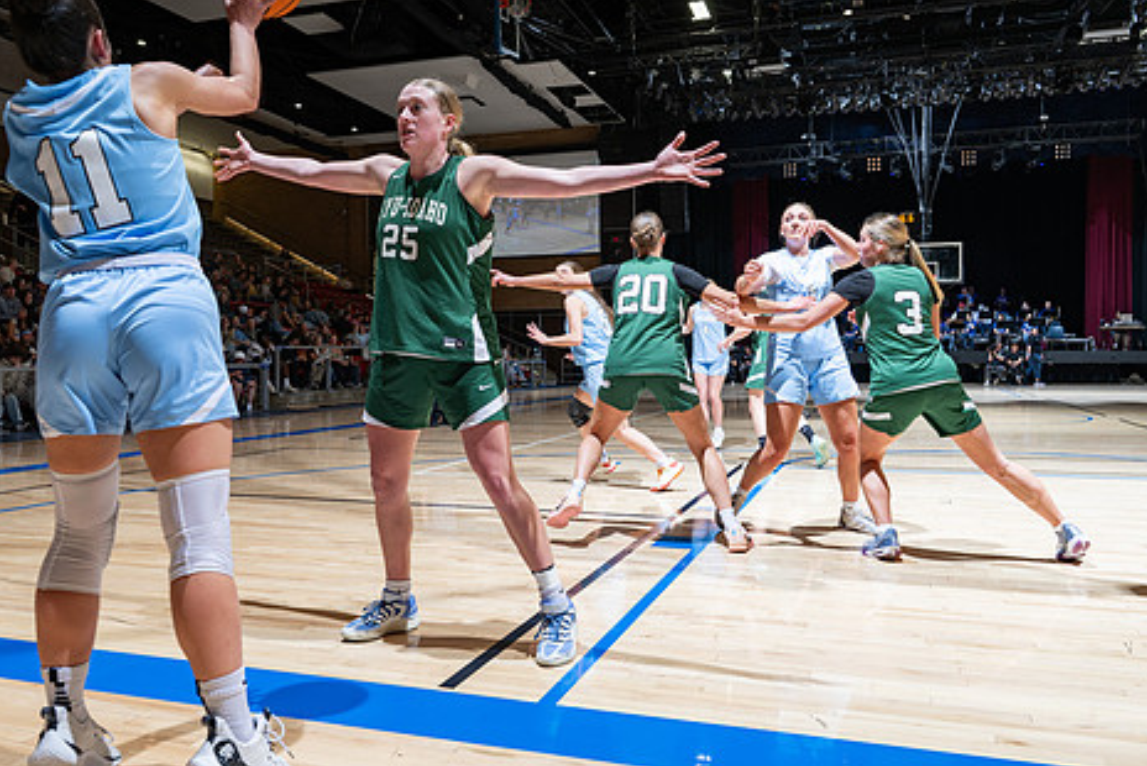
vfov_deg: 43.7
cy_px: 374
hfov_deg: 61.9
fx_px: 956
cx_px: 551
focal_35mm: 30
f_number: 4.5
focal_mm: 24
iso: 80
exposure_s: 1/125
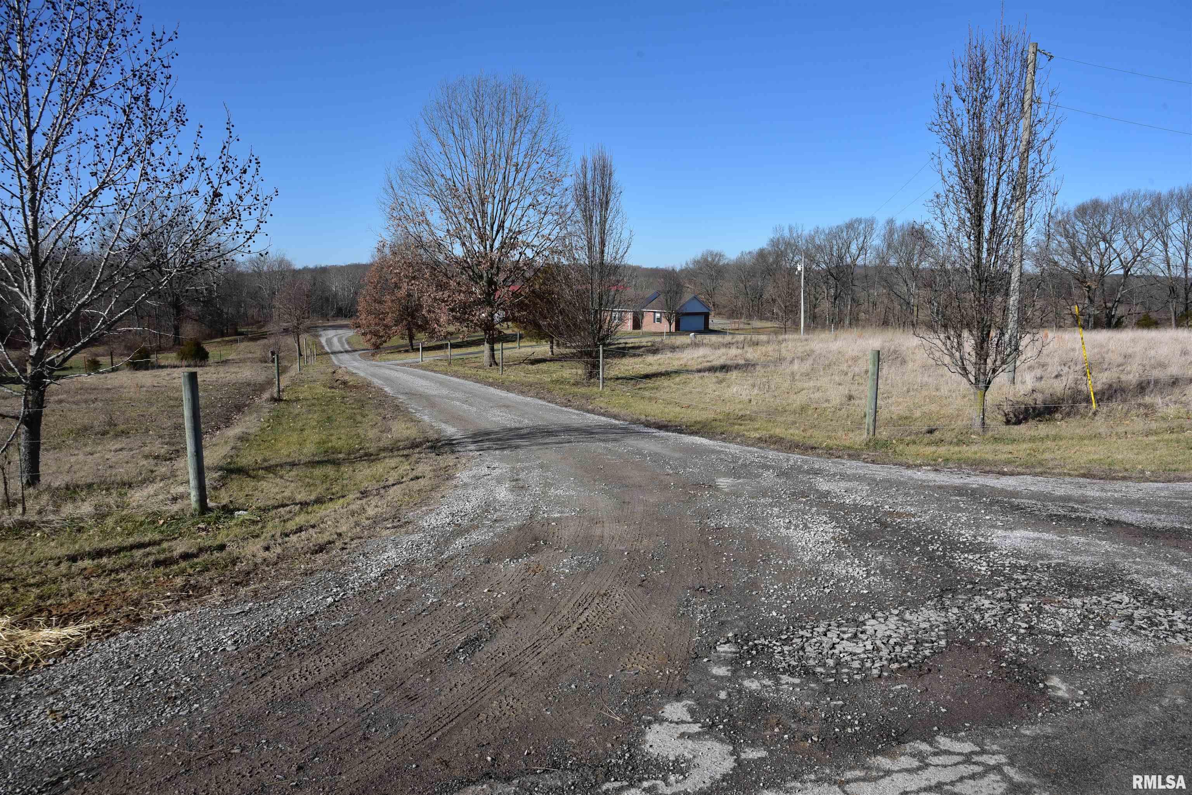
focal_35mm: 24
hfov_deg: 73.7
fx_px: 795
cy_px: 398
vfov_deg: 53.2
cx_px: 596
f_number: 11
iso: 400
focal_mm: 24
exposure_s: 1/400
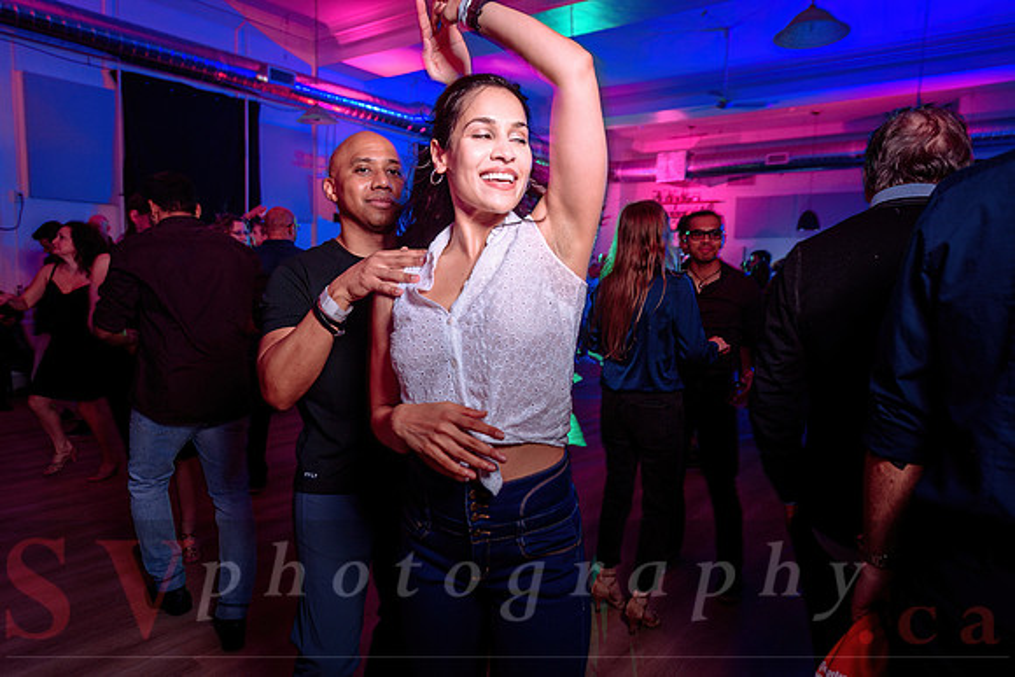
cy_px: 338
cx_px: 508
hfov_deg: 73.7
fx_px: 677
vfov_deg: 53.2
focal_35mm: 24
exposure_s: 1/50
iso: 800
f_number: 3.5
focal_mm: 24
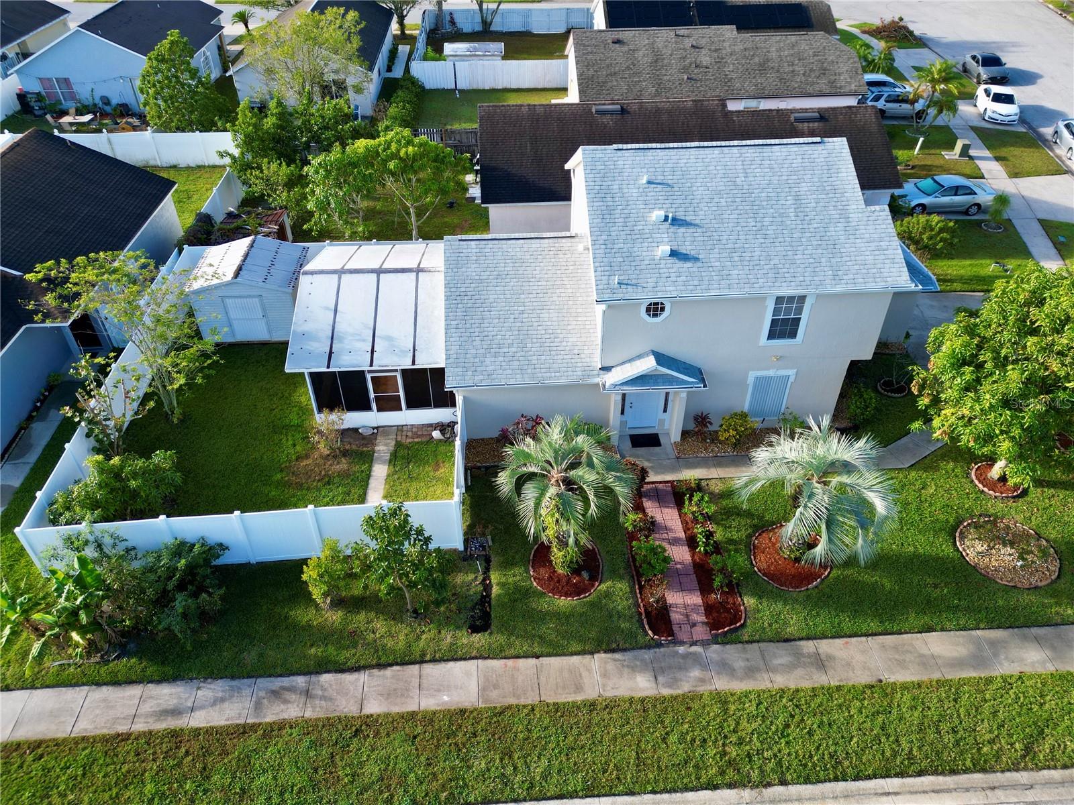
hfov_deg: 71.6
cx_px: 537
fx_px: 745
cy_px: 402
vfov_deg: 56.8
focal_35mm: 24
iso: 110
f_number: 1.7
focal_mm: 6.72
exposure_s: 1/640
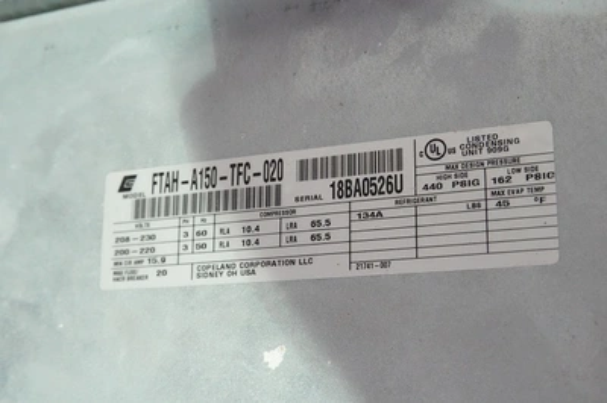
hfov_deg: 36.3
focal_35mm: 55
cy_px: 202
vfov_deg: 24.6
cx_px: 304
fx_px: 927
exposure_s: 1/100
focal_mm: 20.26
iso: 3200
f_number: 5
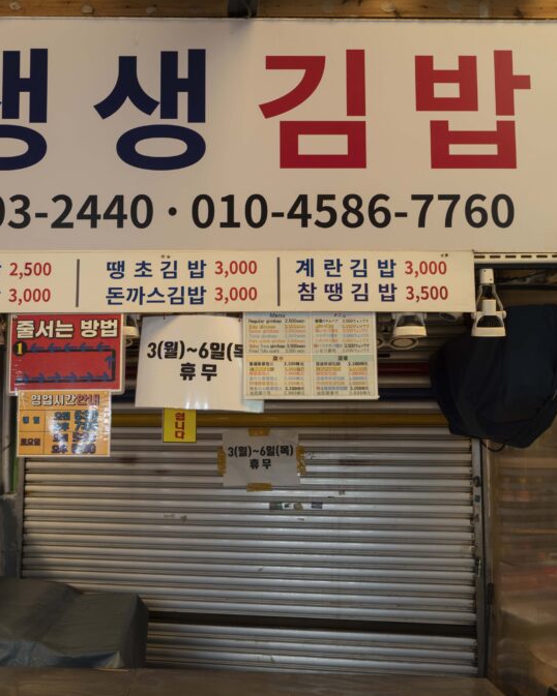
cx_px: 213
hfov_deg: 37.1
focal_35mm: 40
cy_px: 349
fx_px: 825
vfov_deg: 45.8
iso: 320
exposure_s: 1/160
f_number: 4
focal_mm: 28
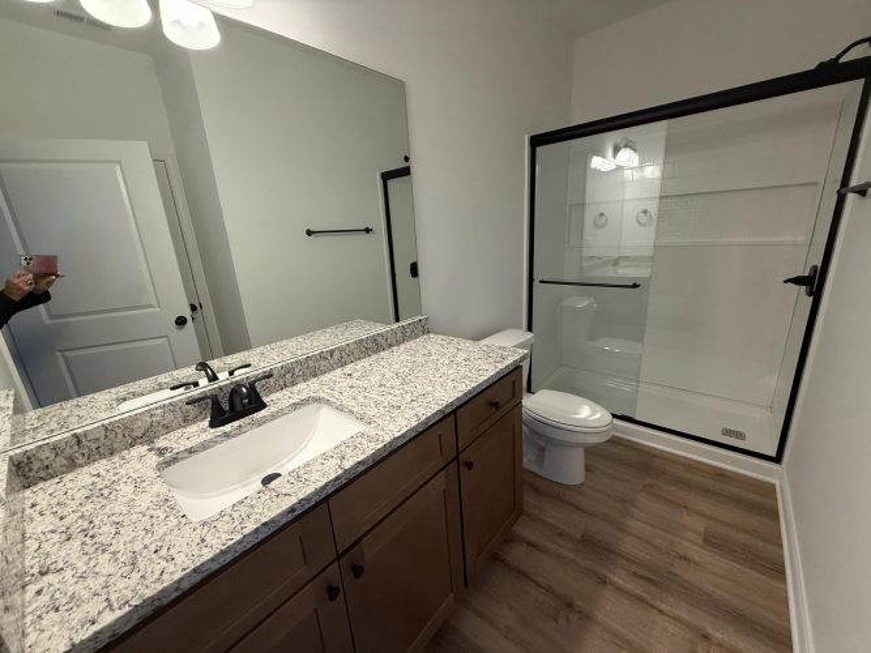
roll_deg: +3.8
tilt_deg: -15.1
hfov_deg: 102.1
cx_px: 436
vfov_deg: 85.7
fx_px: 352
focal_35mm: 14
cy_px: 326
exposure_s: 1/120
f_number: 2.2
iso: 200
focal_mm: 2.22
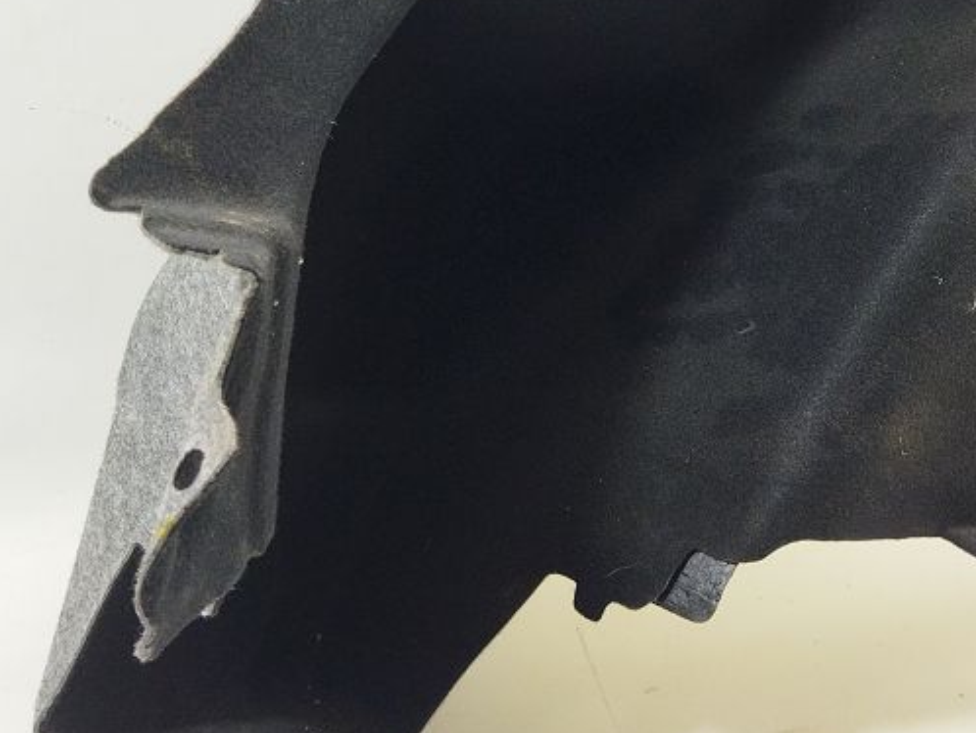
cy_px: 102
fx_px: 1834
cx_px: 684
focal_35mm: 65
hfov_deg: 29.5
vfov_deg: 22.2
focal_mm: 4.71
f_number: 1.79
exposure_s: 1/100
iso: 181
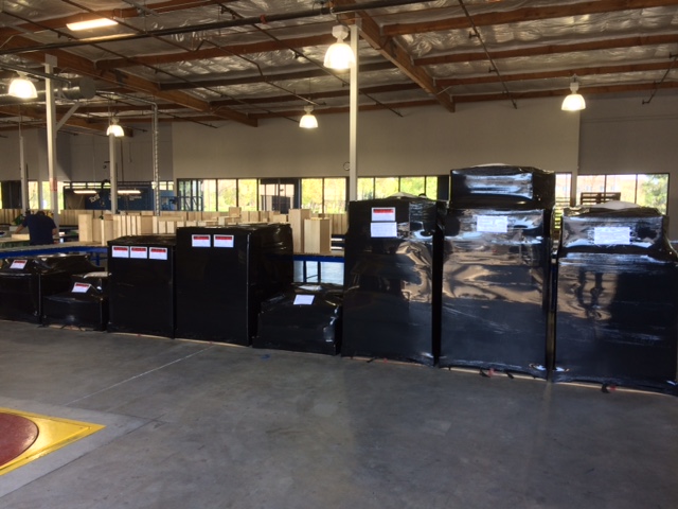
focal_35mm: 29
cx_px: 339
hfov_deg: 61.7
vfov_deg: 48.2
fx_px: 568
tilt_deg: -5.5
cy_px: 254
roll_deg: +0.3
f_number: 2.2
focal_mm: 4.15
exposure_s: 1/40
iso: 32
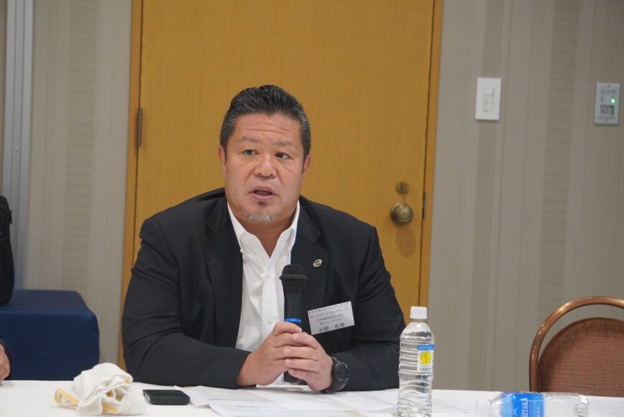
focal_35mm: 134
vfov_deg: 10.3
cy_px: 208
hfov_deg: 15.4
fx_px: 2314
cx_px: 312
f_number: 5
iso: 1250
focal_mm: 89
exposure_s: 1/160
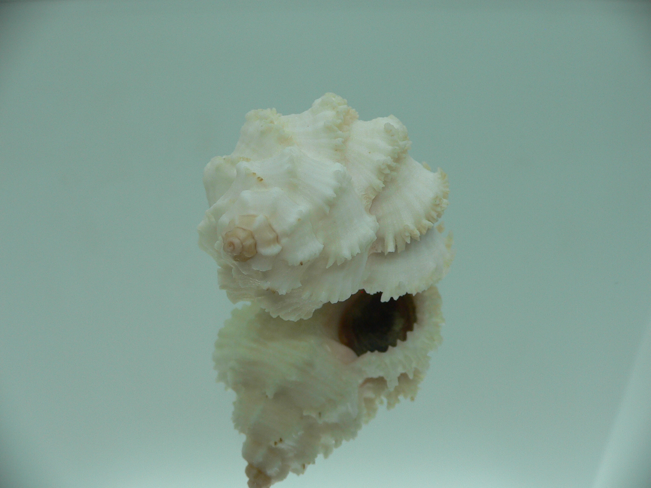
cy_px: 244
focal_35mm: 35
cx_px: 326
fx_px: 658
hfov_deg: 52.6
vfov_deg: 40.7
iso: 80
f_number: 2.8
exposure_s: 1/80
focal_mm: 4.6
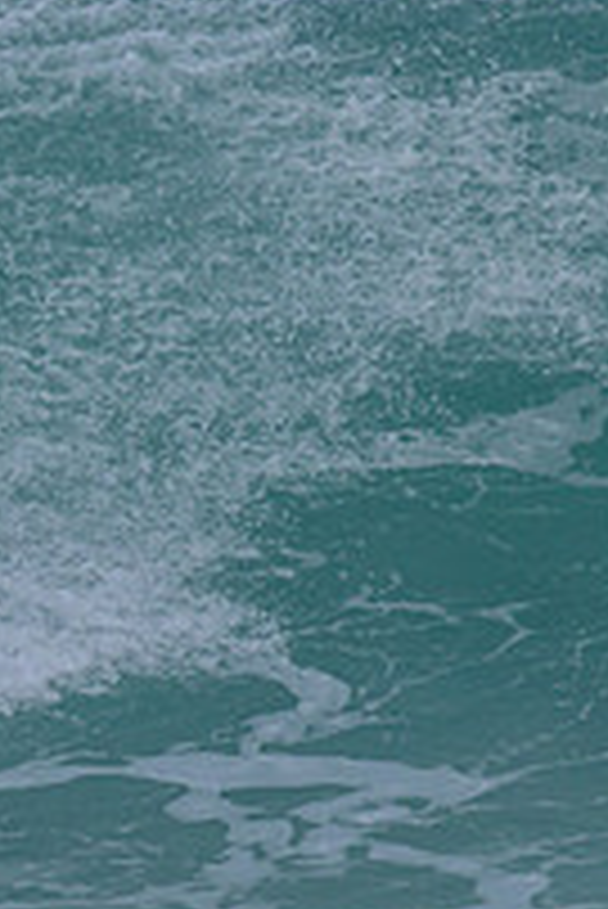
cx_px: -540
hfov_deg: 0.5
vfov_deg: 0.8
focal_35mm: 2628
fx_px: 66457
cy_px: 515
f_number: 11
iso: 640
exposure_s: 1/2000
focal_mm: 800
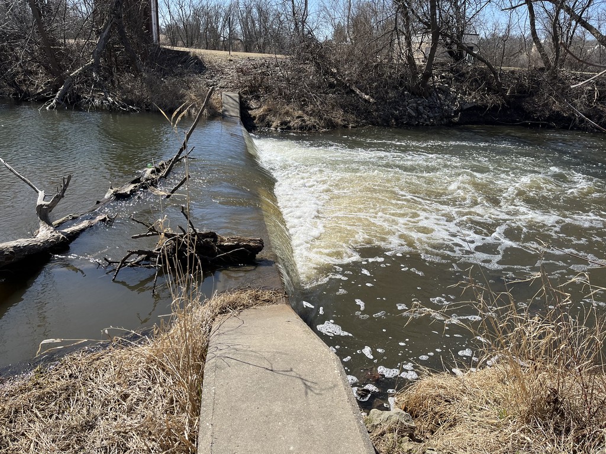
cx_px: 303
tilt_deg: -21.8
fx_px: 455
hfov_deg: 67.3
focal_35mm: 26
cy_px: 227
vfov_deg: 53.1
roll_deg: -1.8
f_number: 1.6
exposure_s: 1/3049
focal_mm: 5.1
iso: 50
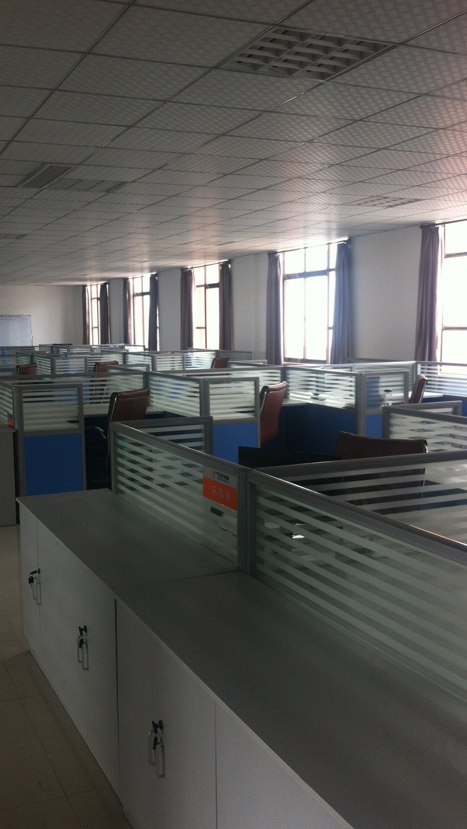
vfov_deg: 51.6
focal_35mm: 39
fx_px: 858
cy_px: 416
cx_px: 206
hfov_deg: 30.4
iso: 80
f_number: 2.8
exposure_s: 1/30
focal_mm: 3.85
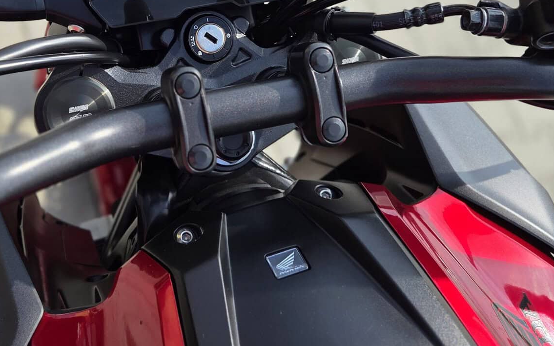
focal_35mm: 44
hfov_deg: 44.5
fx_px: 664
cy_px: 72
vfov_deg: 28.6
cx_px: 178
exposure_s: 1/2283
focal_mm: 5.4
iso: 80
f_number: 1.8
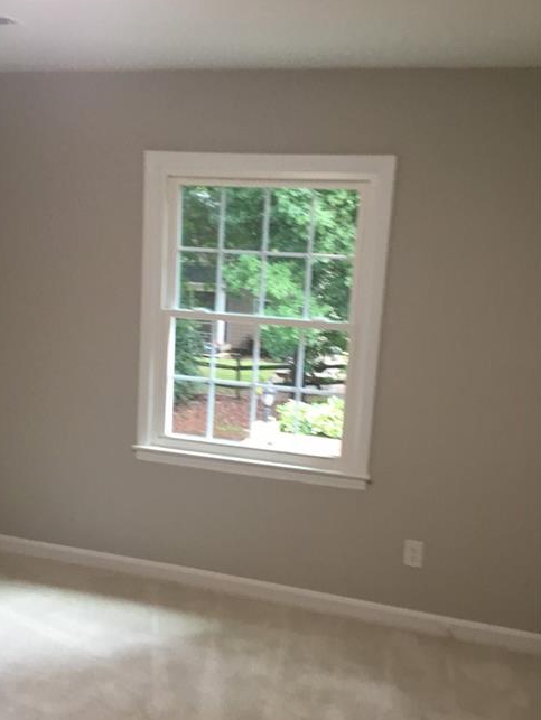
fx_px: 770
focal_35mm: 37
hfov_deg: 38.6
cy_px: 395
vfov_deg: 50.0
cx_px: 222
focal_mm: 3.3
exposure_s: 1/30
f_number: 2.4
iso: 64
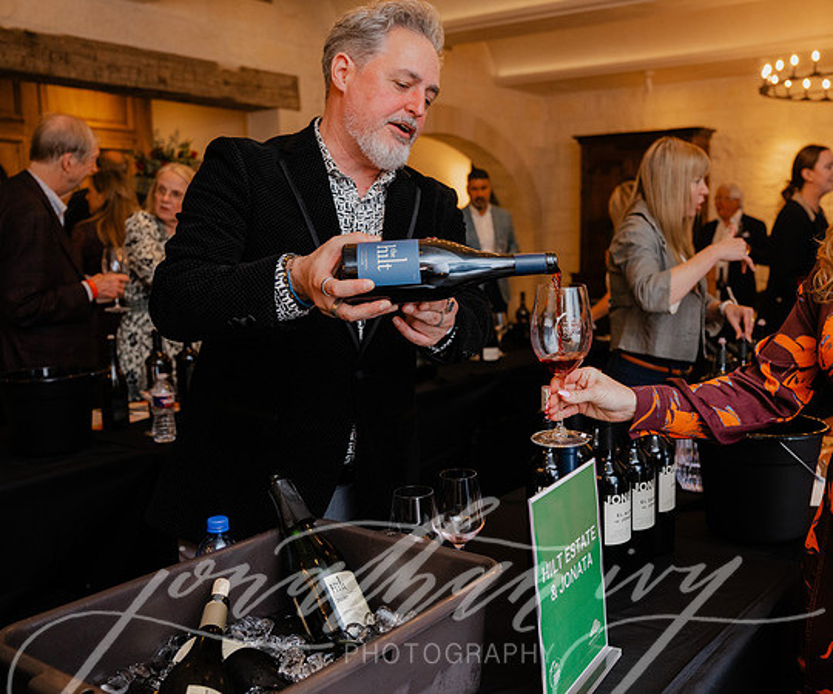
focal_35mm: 35
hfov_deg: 50.0
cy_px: 347
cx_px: 521
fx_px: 882
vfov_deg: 43.0
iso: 1250
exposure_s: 1/125
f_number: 3.5
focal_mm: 30.5
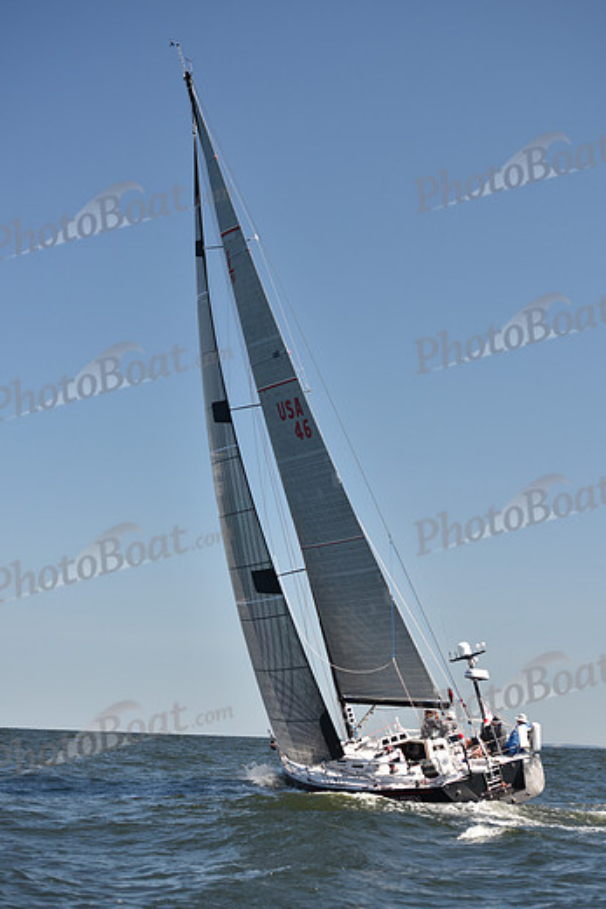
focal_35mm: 78
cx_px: 324
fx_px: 1971
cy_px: 445
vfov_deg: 26.0
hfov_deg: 17.5
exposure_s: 1/1000
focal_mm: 70
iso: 250
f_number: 3.5
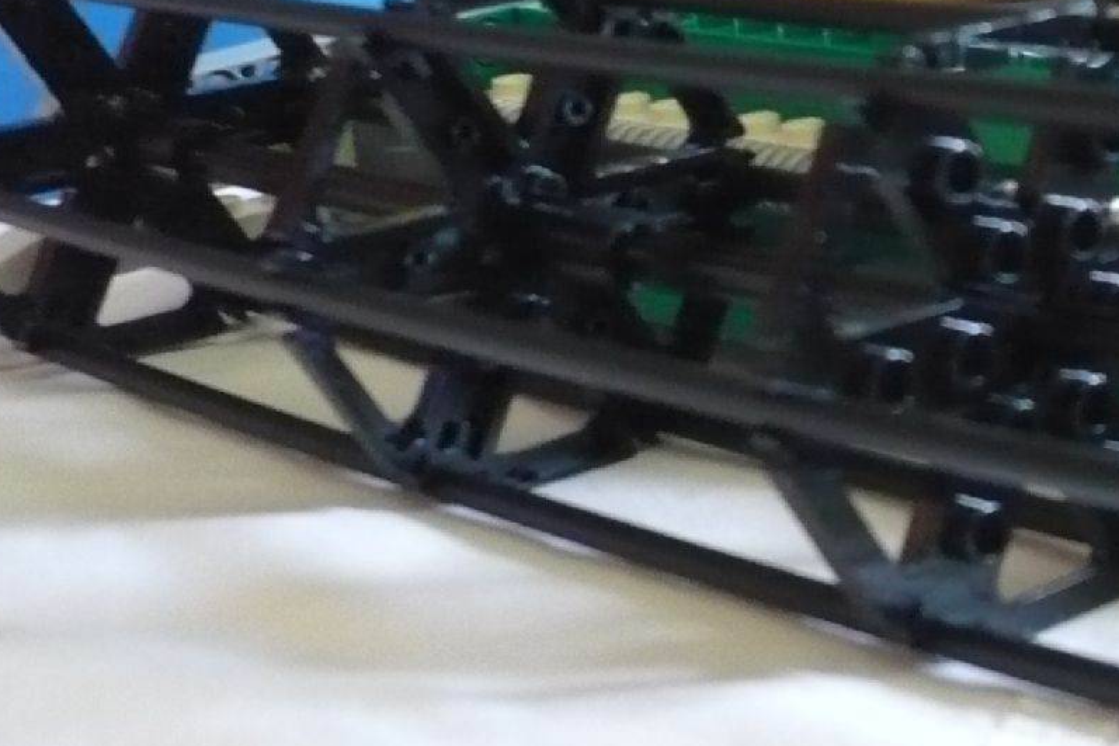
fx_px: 2797
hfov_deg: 21.2
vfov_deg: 15.0
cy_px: 62
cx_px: 1297
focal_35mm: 90
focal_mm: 5.8
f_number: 2.8
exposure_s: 1/40
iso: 400
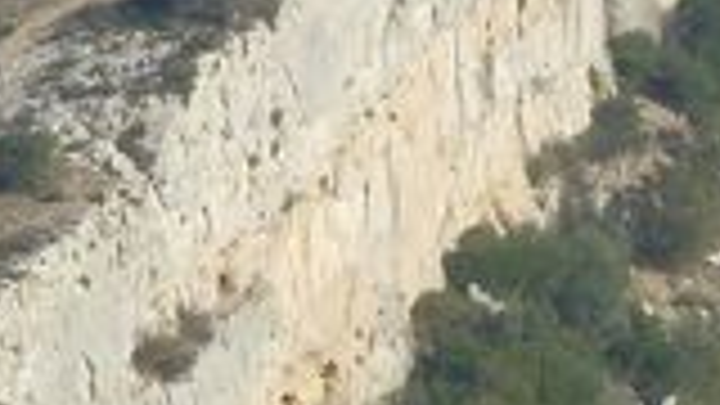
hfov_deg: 2.9
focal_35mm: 748
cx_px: 234
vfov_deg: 1.6
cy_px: 45
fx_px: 14280
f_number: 4.5
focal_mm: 22.5
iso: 80
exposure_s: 1/400
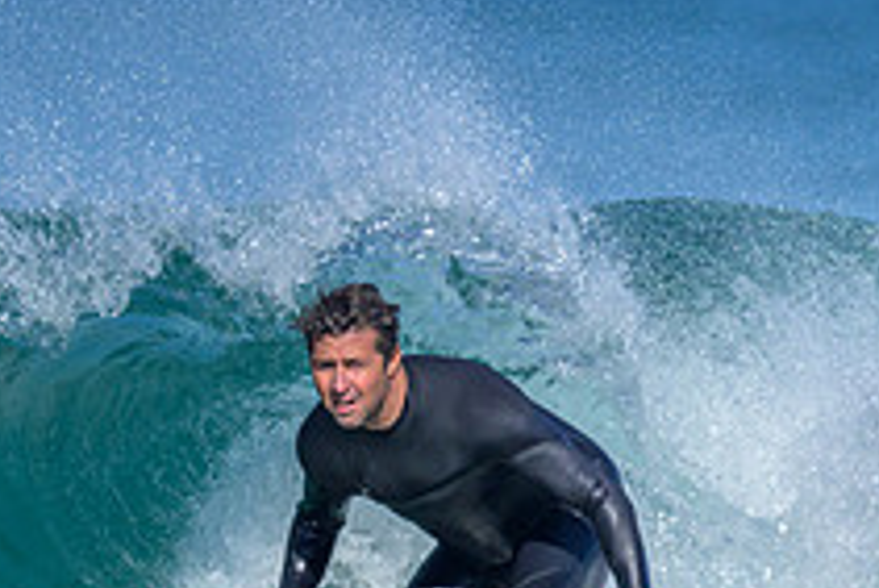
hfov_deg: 0.8
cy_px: 911
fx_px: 66261
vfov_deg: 0.5
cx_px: -24
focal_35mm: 2712
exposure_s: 1/2000
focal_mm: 800
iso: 320
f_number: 6.3
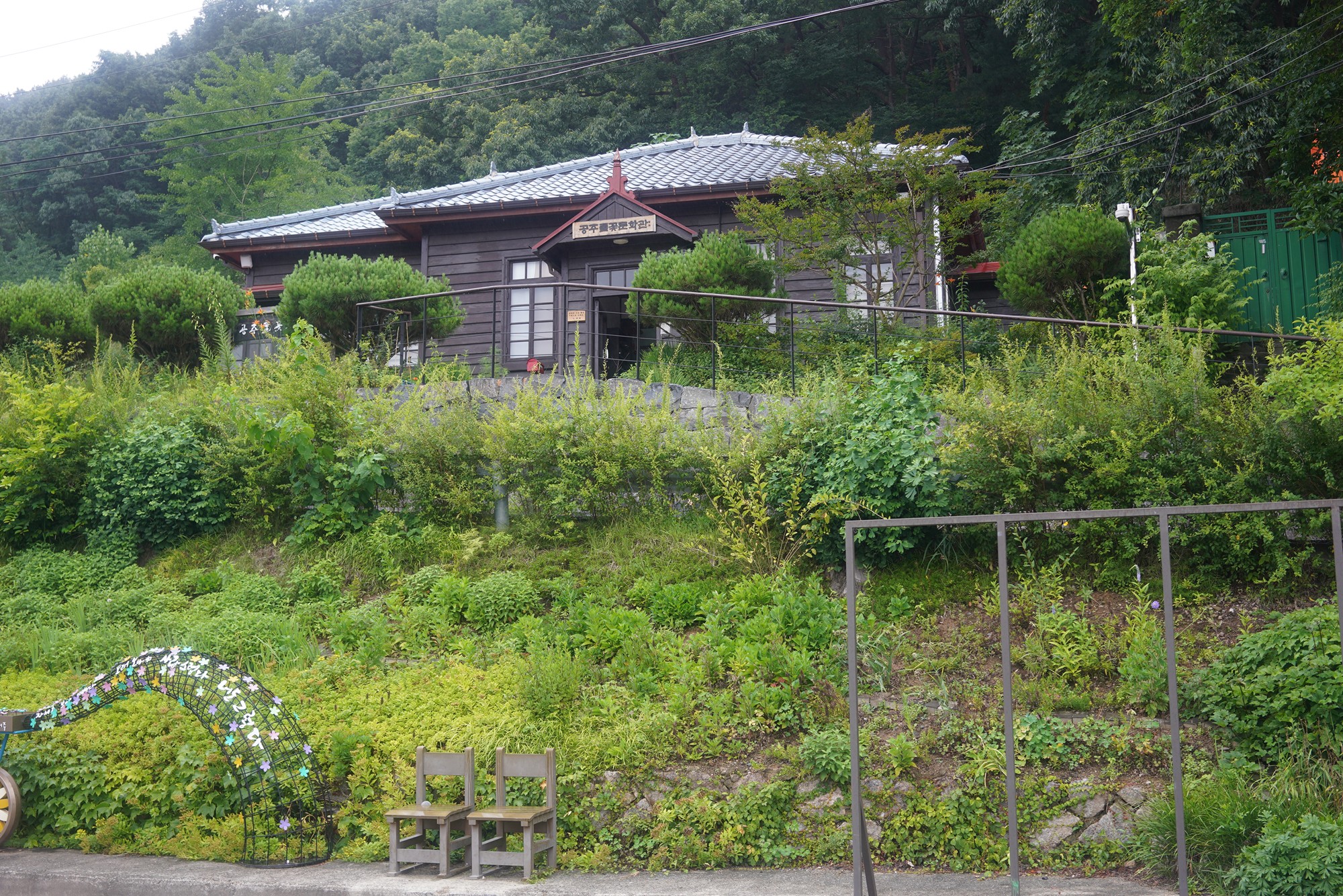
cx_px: 672
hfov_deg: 54.4
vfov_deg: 37.9
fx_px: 1306
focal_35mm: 35
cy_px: 448
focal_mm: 35
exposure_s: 1/80
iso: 200
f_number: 4
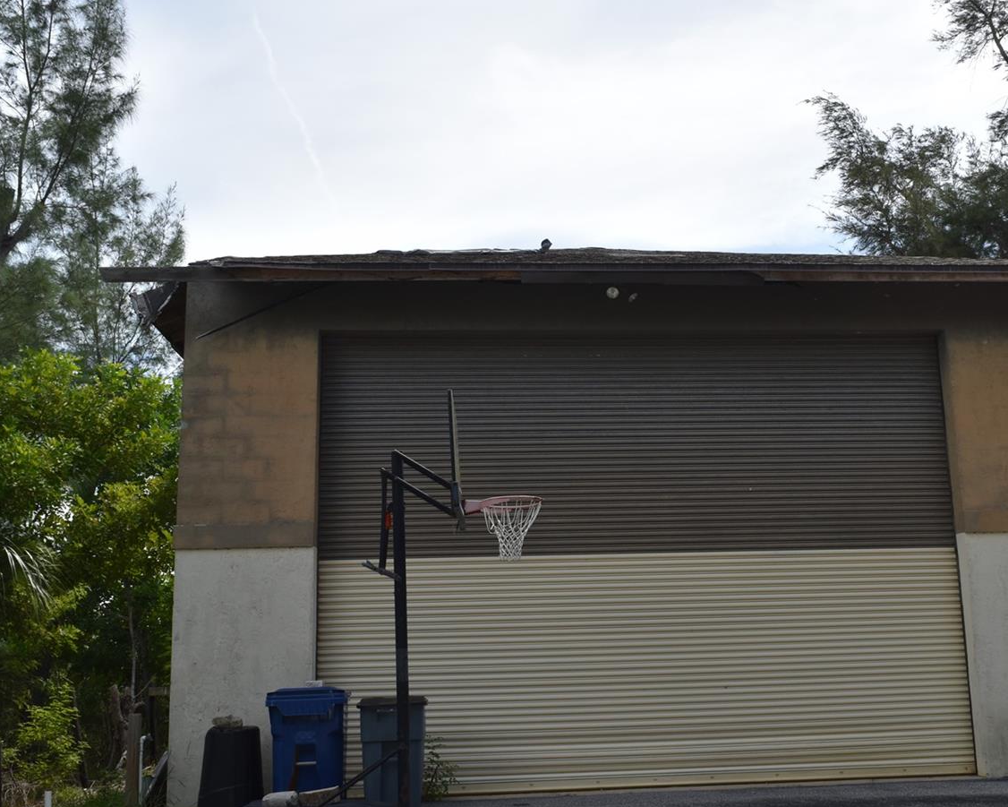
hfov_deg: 50.1
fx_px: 1074
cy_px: 448
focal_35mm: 36
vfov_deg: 41.1
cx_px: 585
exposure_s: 1/200
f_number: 9
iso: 100
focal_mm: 18
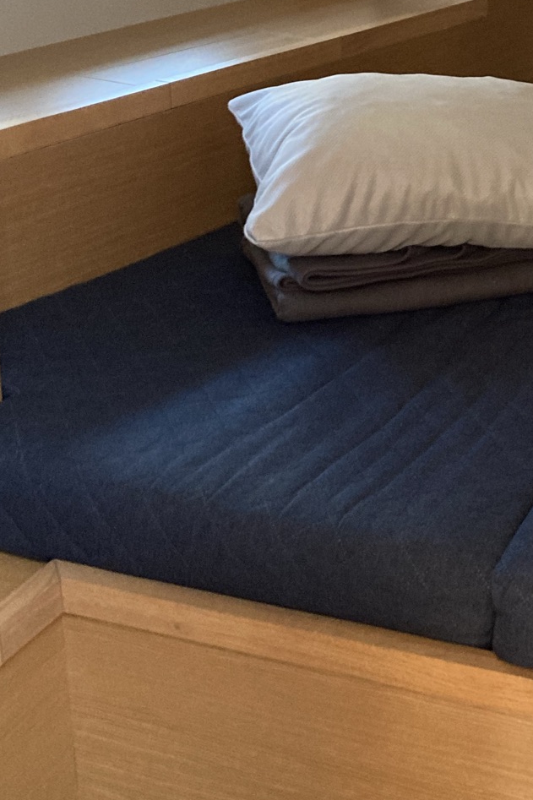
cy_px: 164
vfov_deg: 31.1
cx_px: 541
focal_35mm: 63
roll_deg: -0.7
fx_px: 1400
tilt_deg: -14.1
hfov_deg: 20.8
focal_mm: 3.99
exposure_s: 1/35
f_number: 1.8
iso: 400
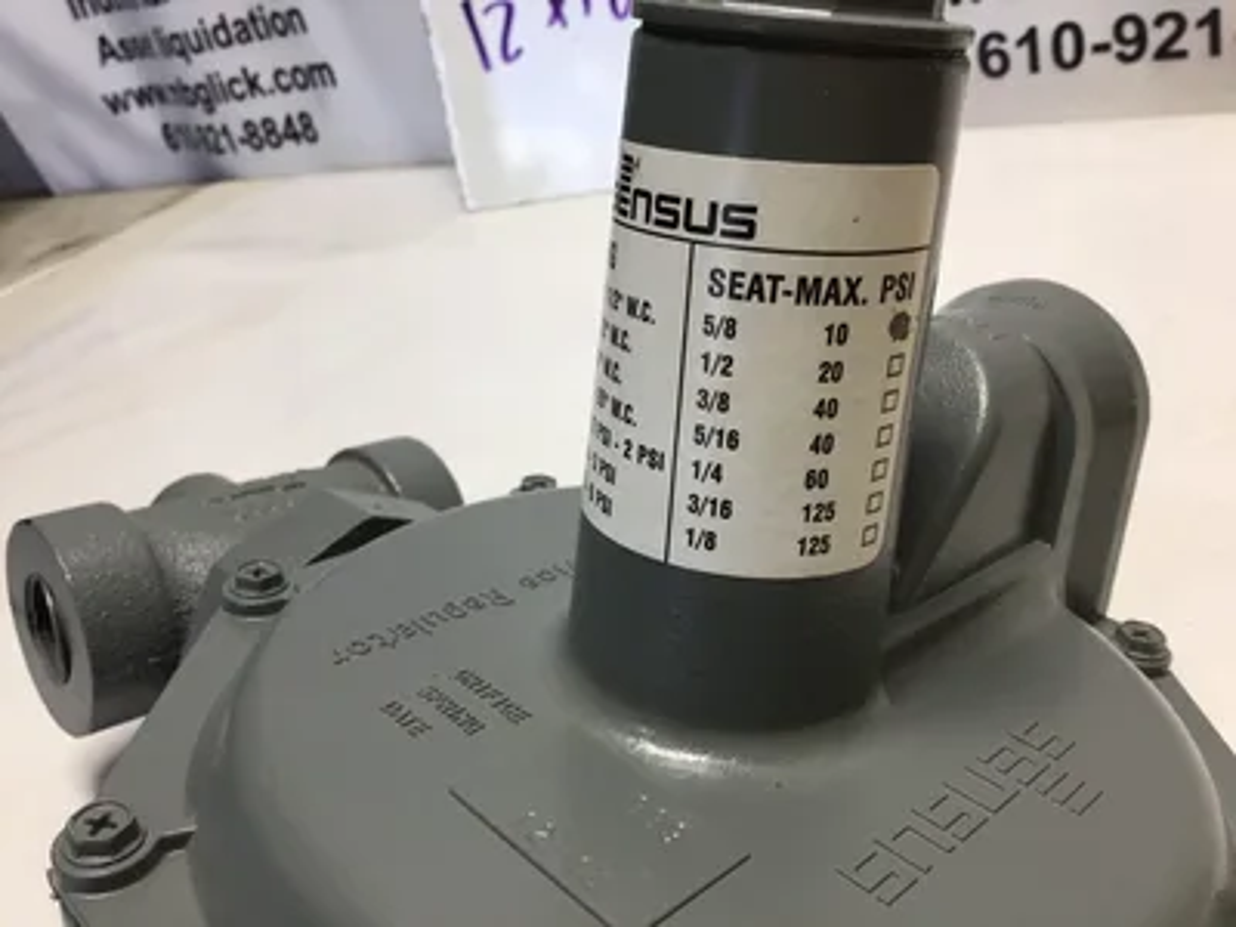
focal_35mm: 31
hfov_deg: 58.4
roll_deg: +16.2
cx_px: 618
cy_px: 464
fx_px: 1107
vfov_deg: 45.4
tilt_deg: -32.0
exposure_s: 1/122
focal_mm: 3.3
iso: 25
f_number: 2.4
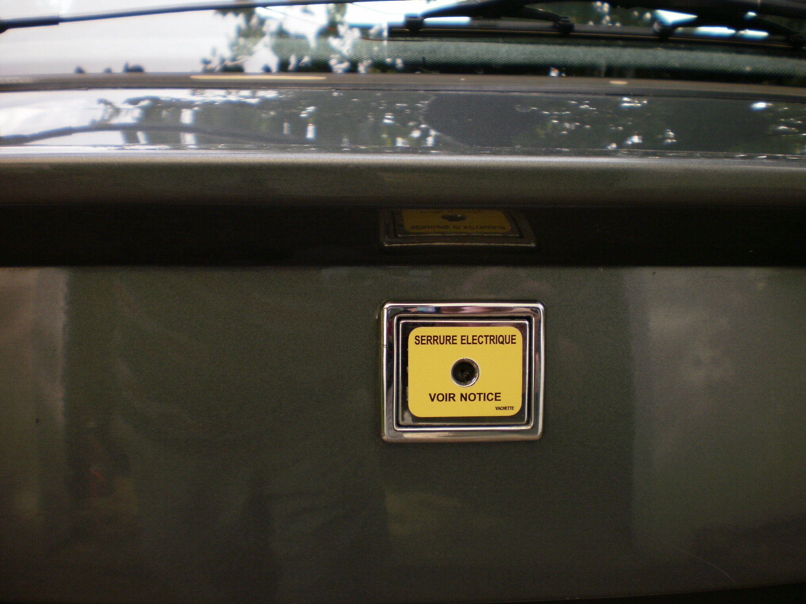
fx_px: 838
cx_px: 403
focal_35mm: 36
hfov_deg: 51.4
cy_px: 302
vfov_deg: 39.7
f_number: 3.1
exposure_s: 1/320
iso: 100
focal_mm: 6.3
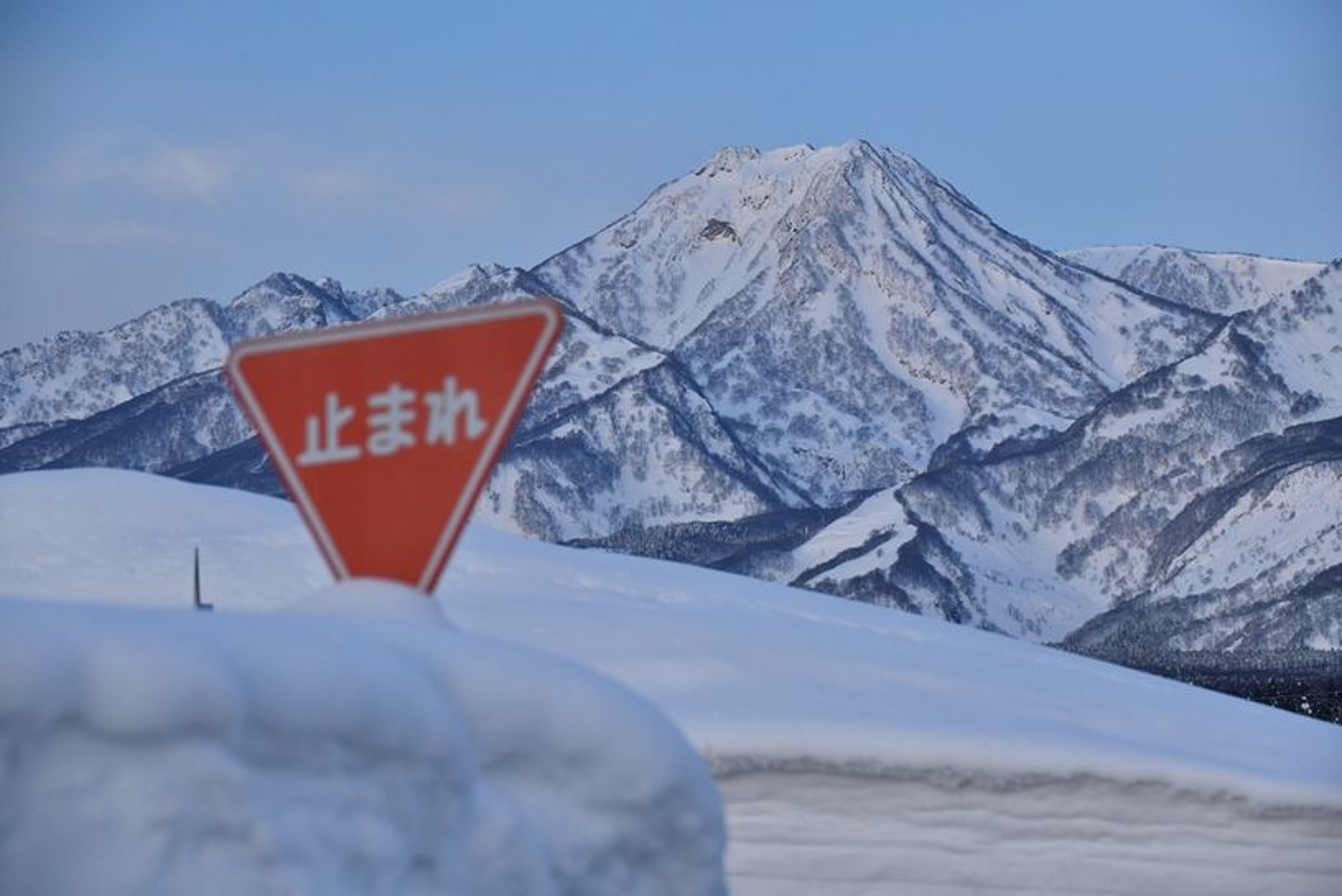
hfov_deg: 15.8
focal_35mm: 130
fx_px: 4848
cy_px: 448
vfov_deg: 10.6
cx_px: 671
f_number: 8
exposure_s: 1/320
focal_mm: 130
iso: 800
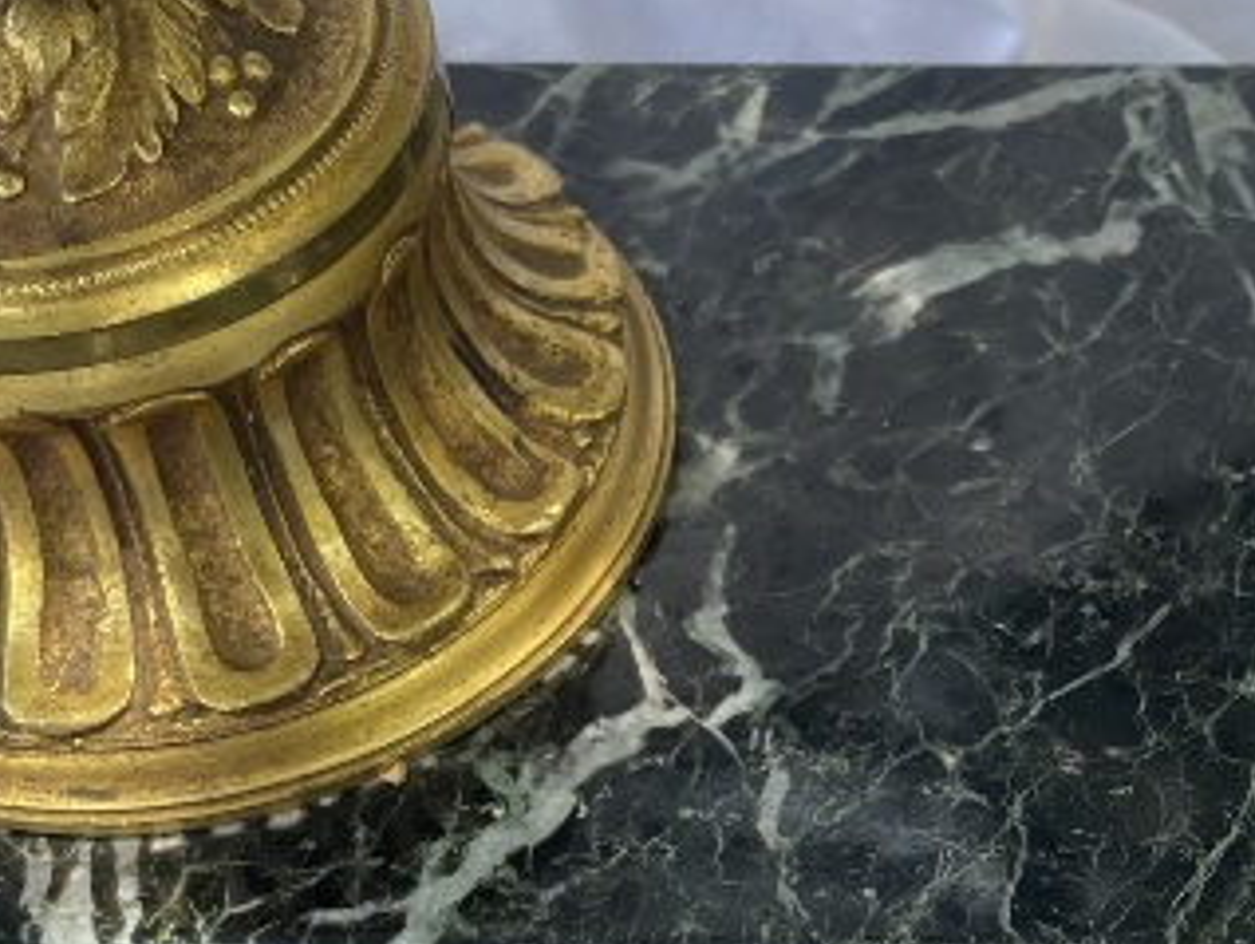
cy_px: 814
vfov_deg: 15.0
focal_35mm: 98
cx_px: 1291
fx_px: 3556
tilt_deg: -54.3
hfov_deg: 19.4
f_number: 1.6
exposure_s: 1/265
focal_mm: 4.2
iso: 32
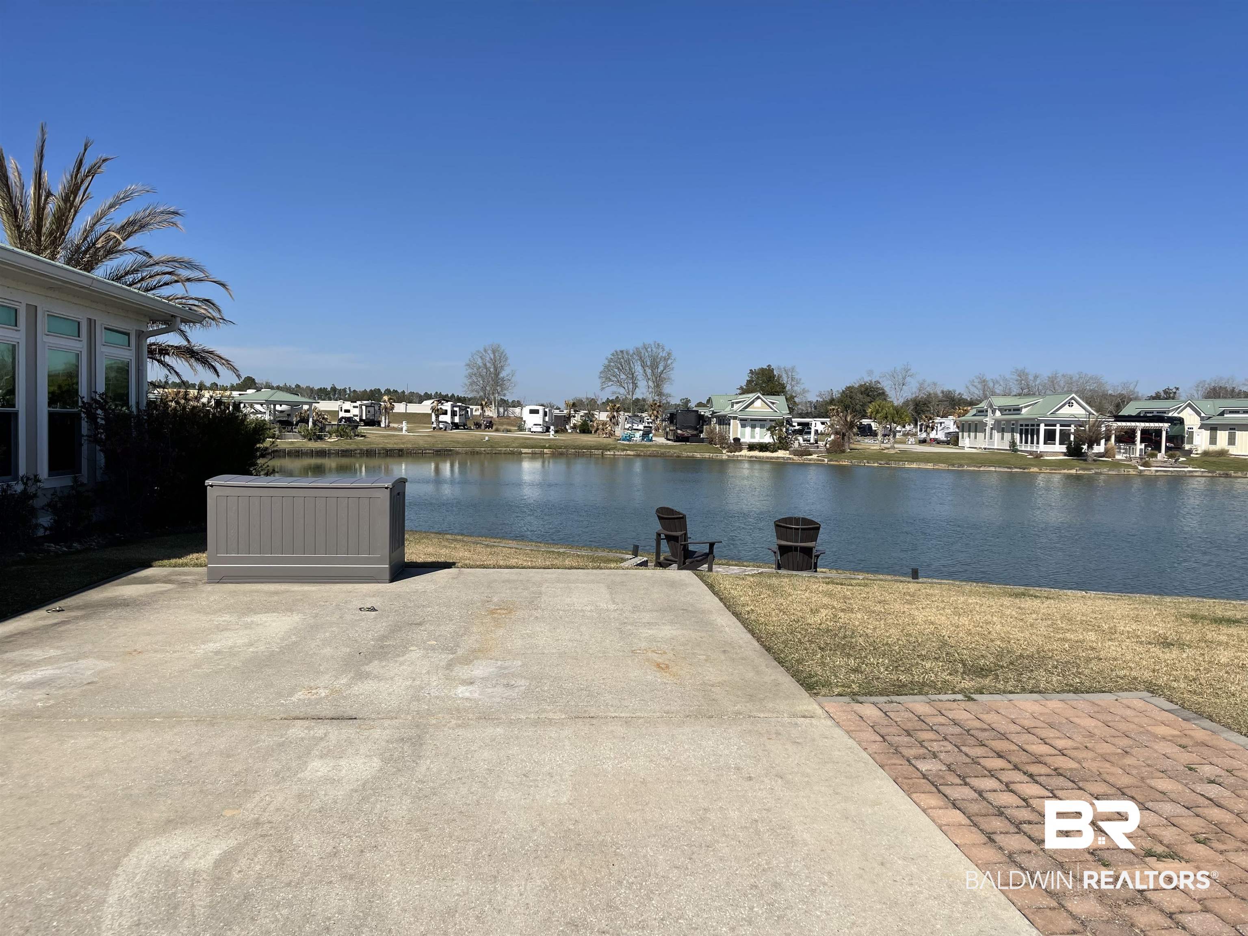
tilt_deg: -4.2
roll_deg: -1.3
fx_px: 901
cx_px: 624
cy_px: 468
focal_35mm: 25
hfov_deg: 69.4
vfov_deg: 54.9
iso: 32
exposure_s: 1/5917
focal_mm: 5.1
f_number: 1.6
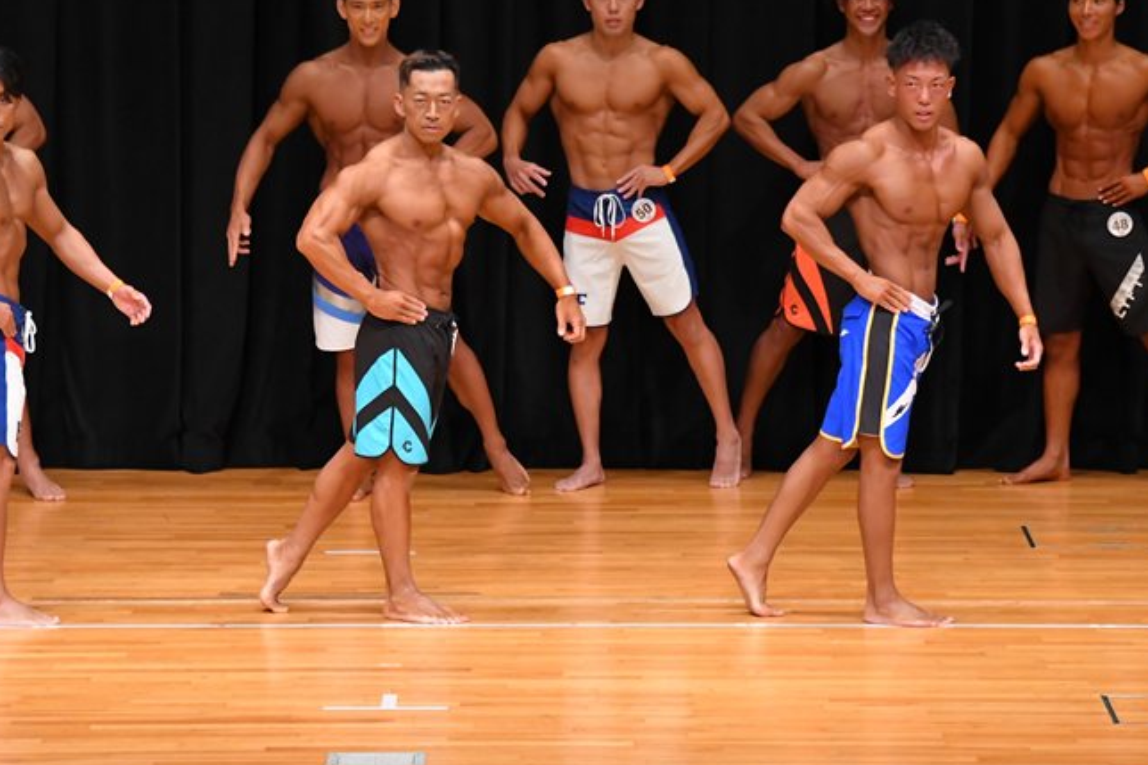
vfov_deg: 5.3
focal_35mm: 261
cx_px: 523
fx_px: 8320
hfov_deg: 7.9
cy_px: 335
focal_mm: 145
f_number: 5.6
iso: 4000
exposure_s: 1/400
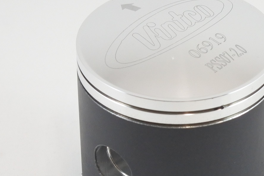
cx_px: 177
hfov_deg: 17.4
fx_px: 858
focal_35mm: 117
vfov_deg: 11.7
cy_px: 123
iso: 560
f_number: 4.8
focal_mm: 21
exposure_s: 1/125
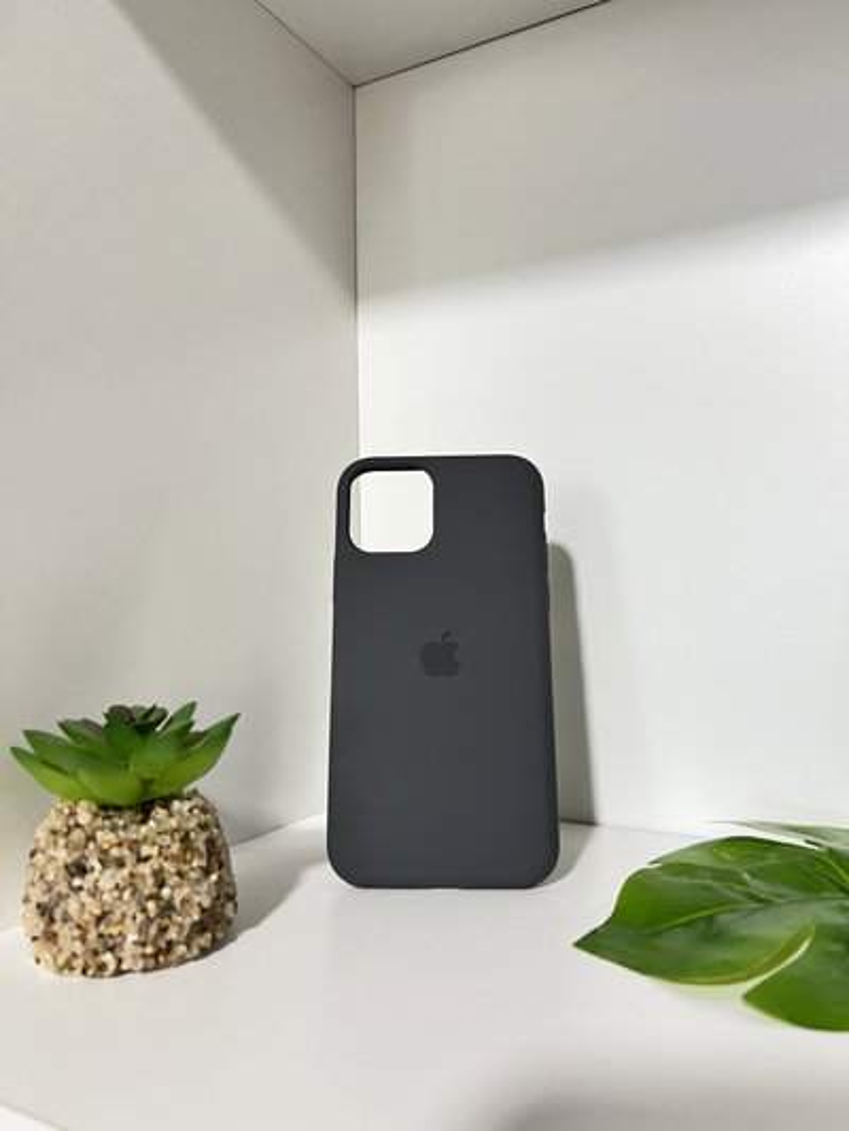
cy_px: 566
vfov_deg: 67.3
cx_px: 424
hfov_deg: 53.1
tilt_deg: +0.6
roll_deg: +2.1
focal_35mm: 26
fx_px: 850
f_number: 1.5
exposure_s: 1/60
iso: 200
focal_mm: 5.7
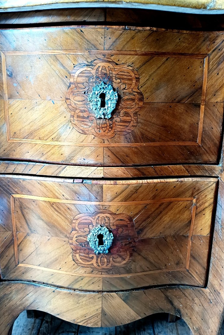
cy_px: 160
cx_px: 104
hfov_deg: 47.9
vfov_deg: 67.3
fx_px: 252
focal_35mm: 27
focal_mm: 5.24
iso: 1821
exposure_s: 1/20
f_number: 1.7
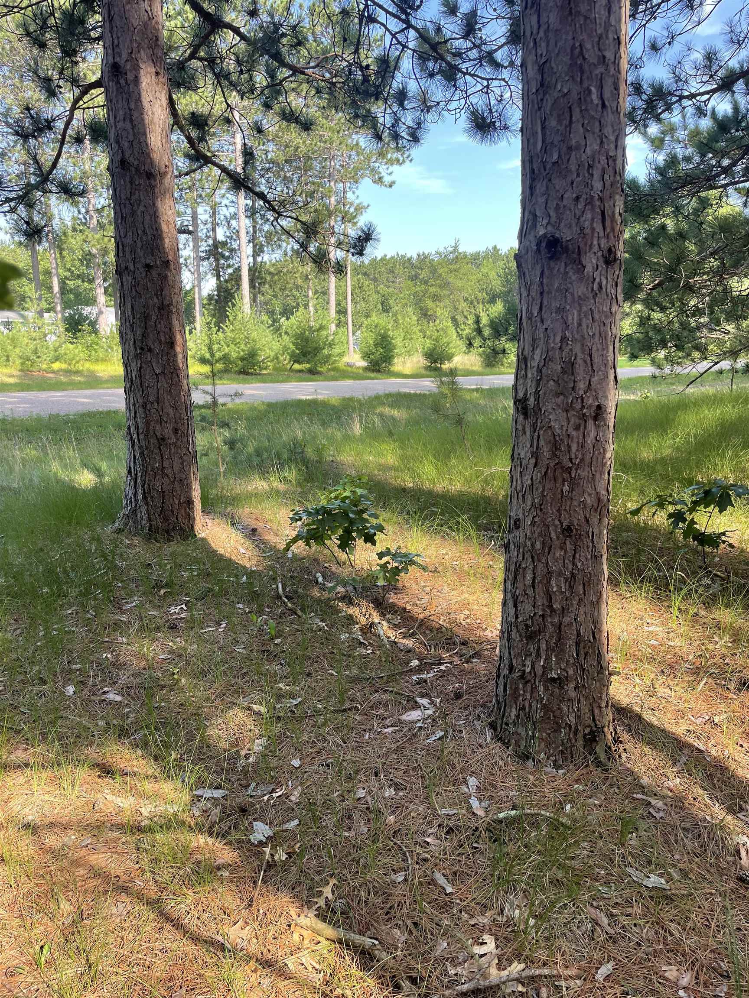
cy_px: 499
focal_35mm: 26
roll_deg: +2.9
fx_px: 750
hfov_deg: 53.1
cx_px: 374
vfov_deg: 67.3
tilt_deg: -10.4
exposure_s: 1/249
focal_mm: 4.2
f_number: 1.6
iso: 32
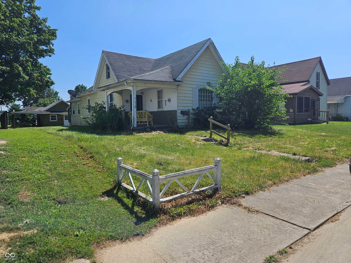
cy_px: 132
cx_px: 176
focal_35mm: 23
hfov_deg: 73.9
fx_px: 233
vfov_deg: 58.9
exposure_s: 1/2456
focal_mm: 5.4
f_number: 1.8
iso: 25
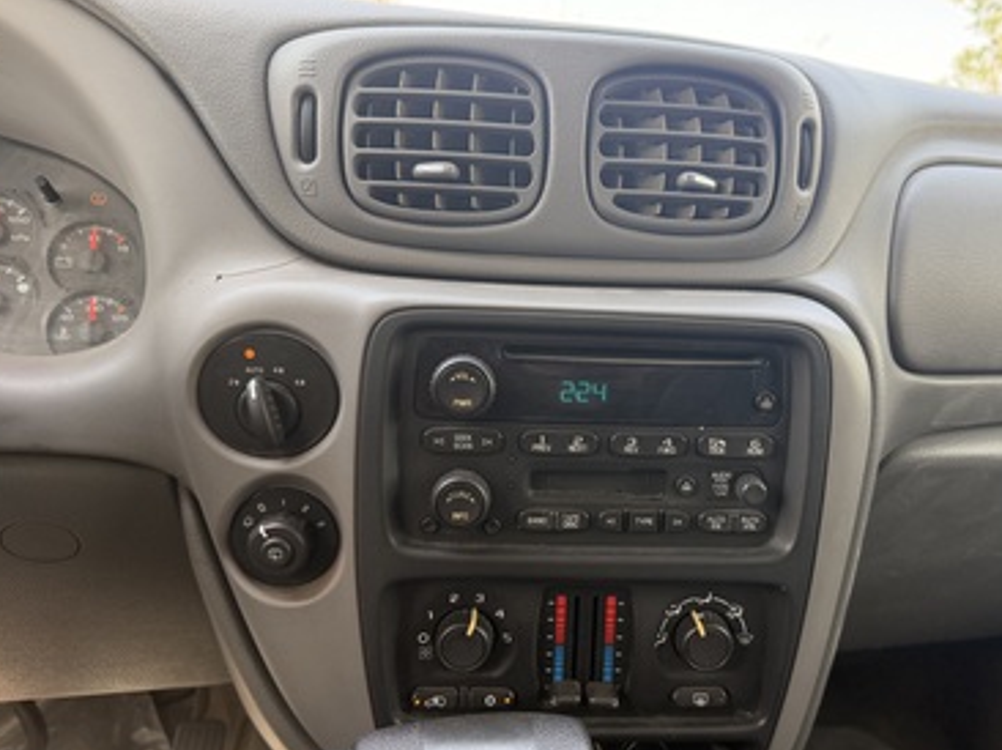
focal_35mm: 30
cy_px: 412
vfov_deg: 46.7
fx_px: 868
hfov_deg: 59.7
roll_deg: -3.9
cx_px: 584
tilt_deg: -14.9
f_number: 1.78
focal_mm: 6.76
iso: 200
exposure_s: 1/220
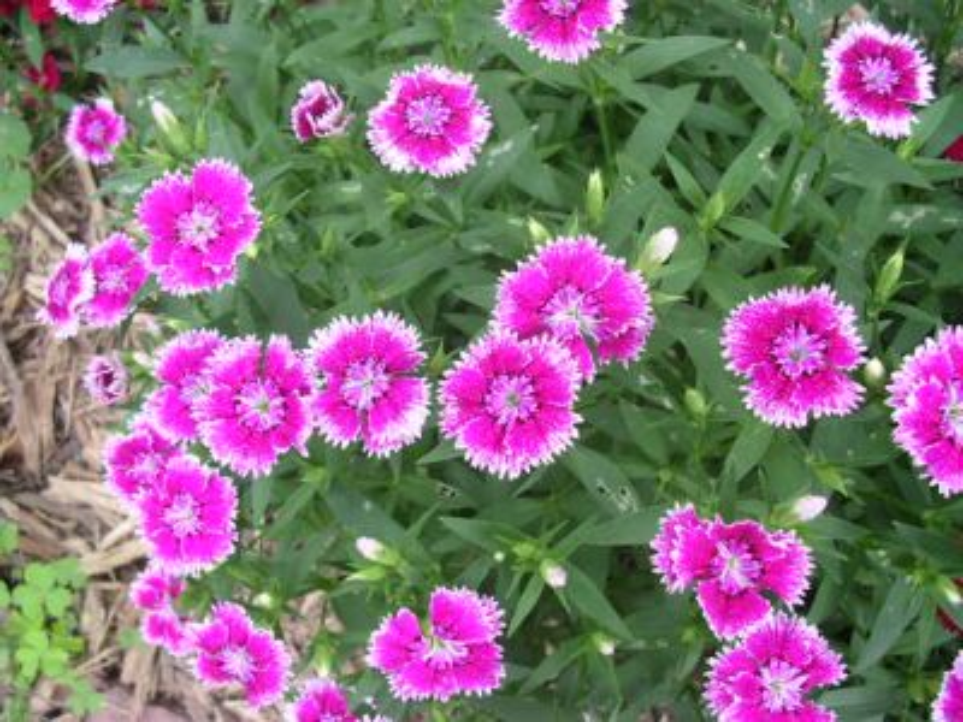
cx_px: 482
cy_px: 361
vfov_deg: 37.7
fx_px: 1057
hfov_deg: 49.0
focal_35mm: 38
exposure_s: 1/43.5
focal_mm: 5.8
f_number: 2.8
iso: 100
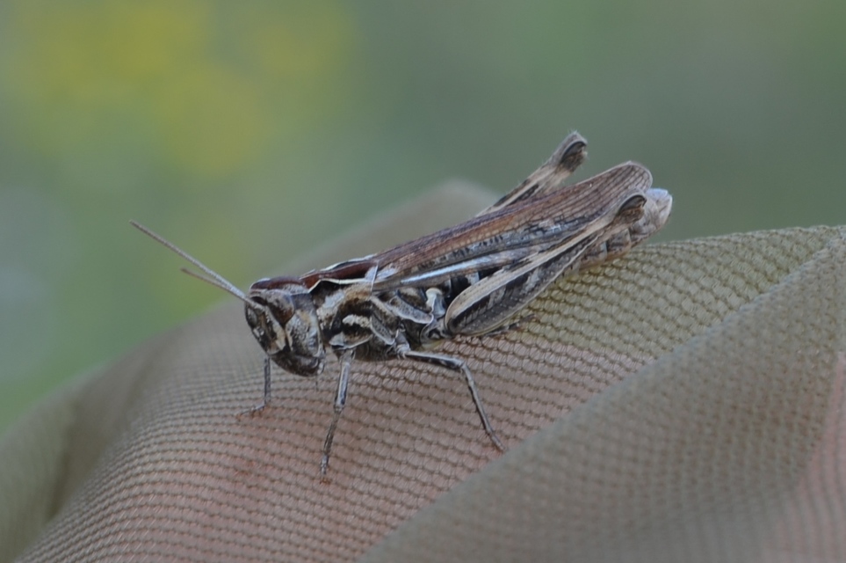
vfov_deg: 16.5
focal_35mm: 82
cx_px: 423
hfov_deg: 24.6
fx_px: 1937
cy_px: 282
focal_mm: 55
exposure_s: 1/60
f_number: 8
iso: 100
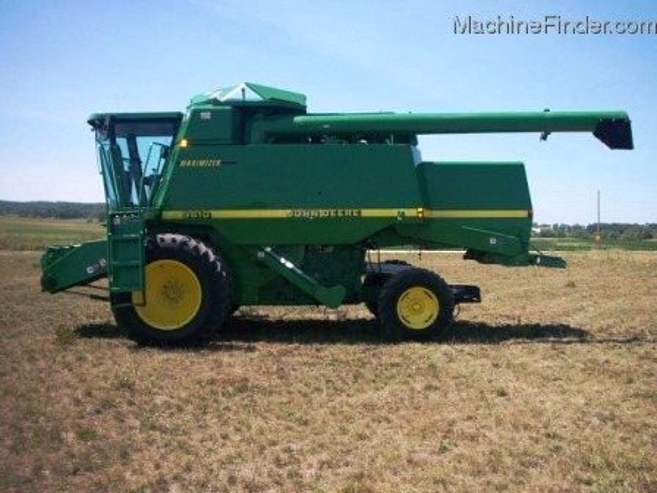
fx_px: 721
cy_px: 246
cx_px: 328
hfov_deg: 49.0
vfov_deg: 37.7
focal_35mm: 38
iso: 80
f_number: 3.9
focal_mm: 6.3
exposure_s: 1/500
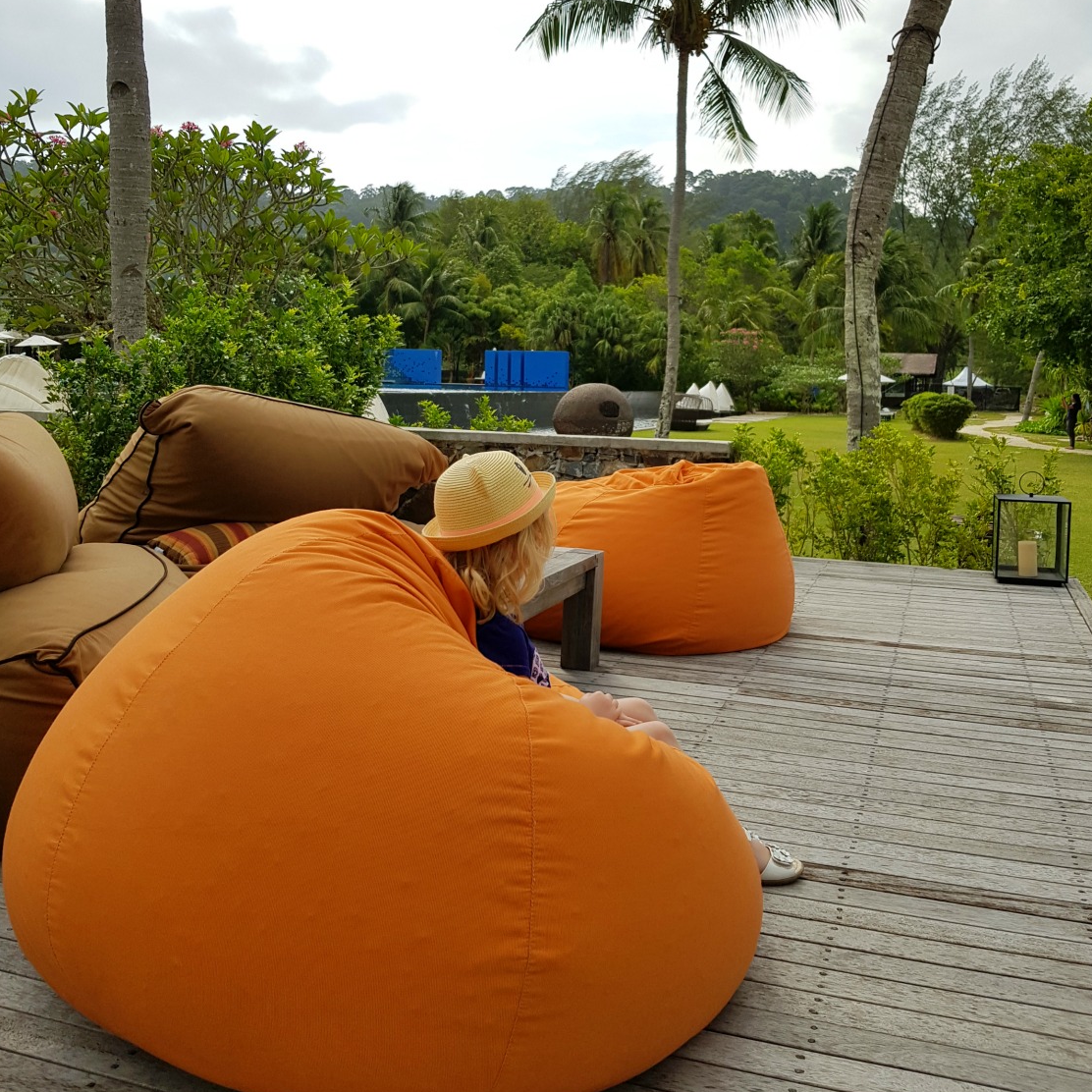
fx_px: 1106
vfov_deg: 52.2
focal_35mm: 31
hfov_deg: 52.5
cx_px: 549
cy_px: 441
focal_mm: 4.2
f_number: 1.7
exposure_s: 1/2328
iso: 40
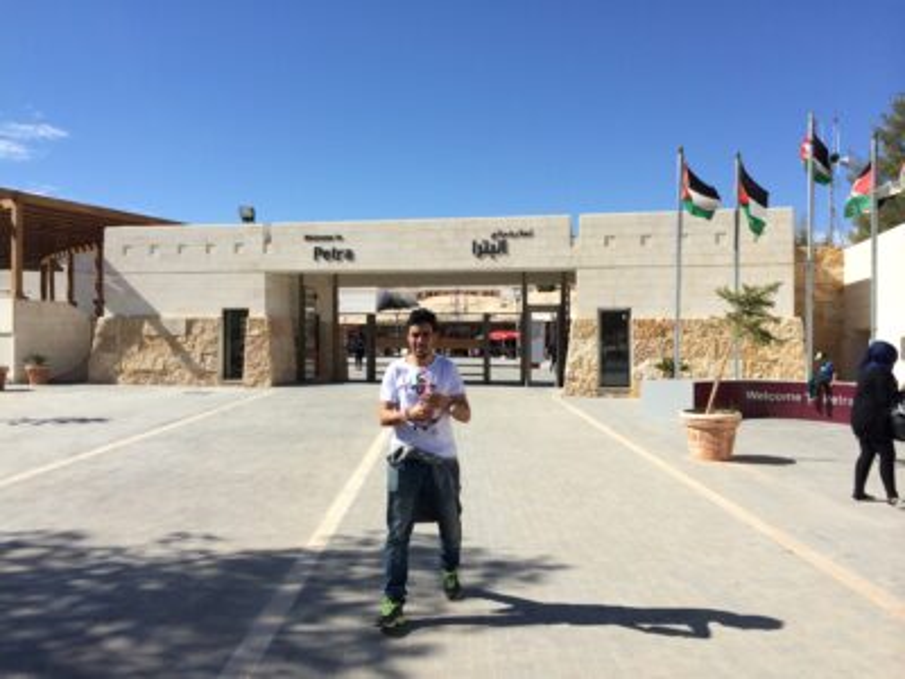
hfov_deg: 60.0
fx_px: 784
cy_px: 340
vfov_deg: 46.8
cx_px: 452
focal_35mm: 30
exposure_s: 1/2933
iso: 40
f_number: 2.2
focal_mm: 4.12
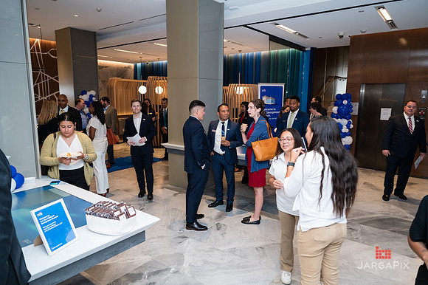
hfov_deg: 72.8
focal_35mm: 24
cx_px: 214
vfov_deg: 52.3
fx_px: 290
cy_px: 142
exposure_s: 1/160
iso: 400
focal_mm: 24
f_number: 3.2
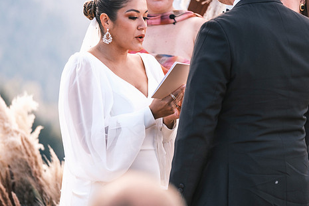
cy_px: 94
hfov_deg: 7.9
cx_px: 150
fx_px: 2249
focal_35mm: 262
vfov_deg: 5.2
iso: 400
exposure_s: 1/500
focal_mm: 140
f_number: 2.8
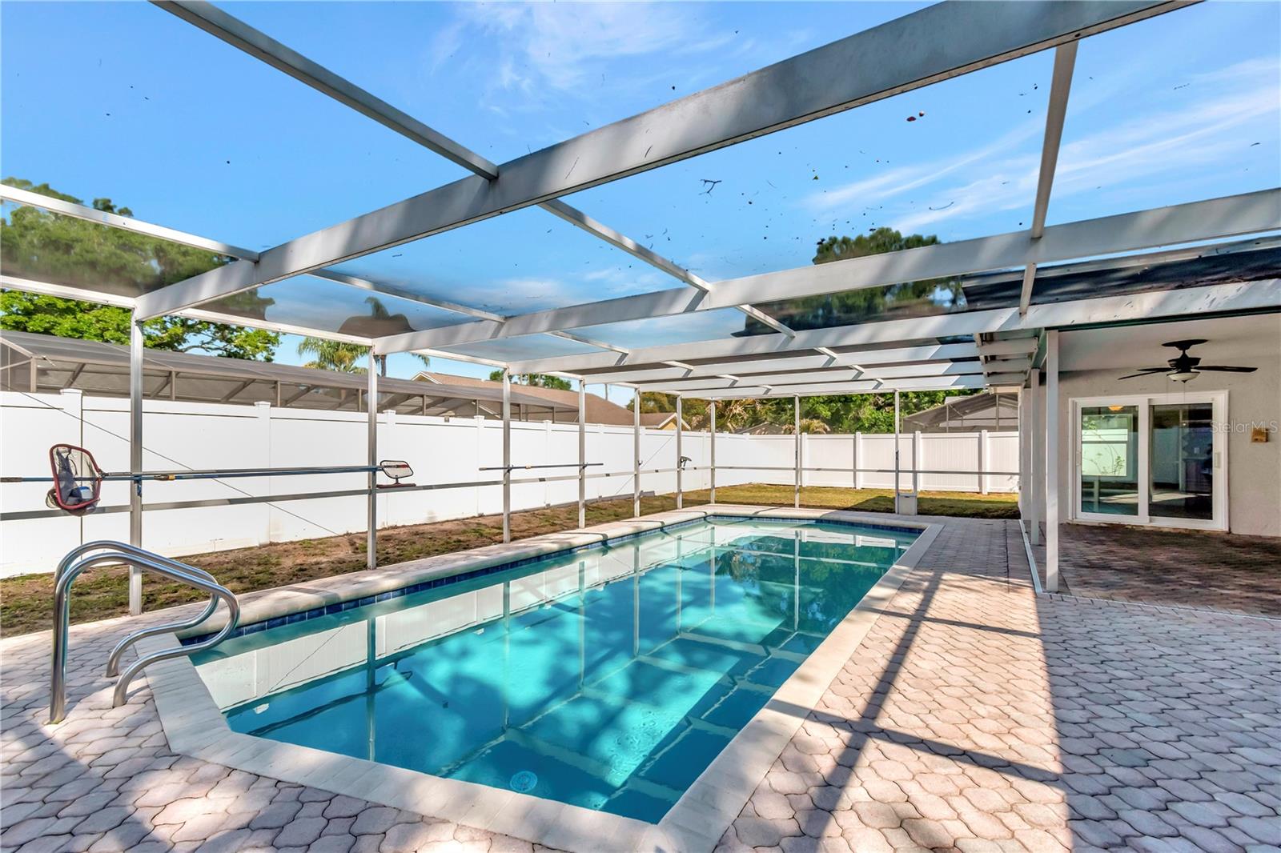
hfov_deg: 100.4
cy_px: 426
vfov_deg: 77.3
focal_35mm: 15
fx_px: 534
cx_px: 640
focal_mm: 10
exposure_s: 1/1000
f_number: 7.1
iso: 500
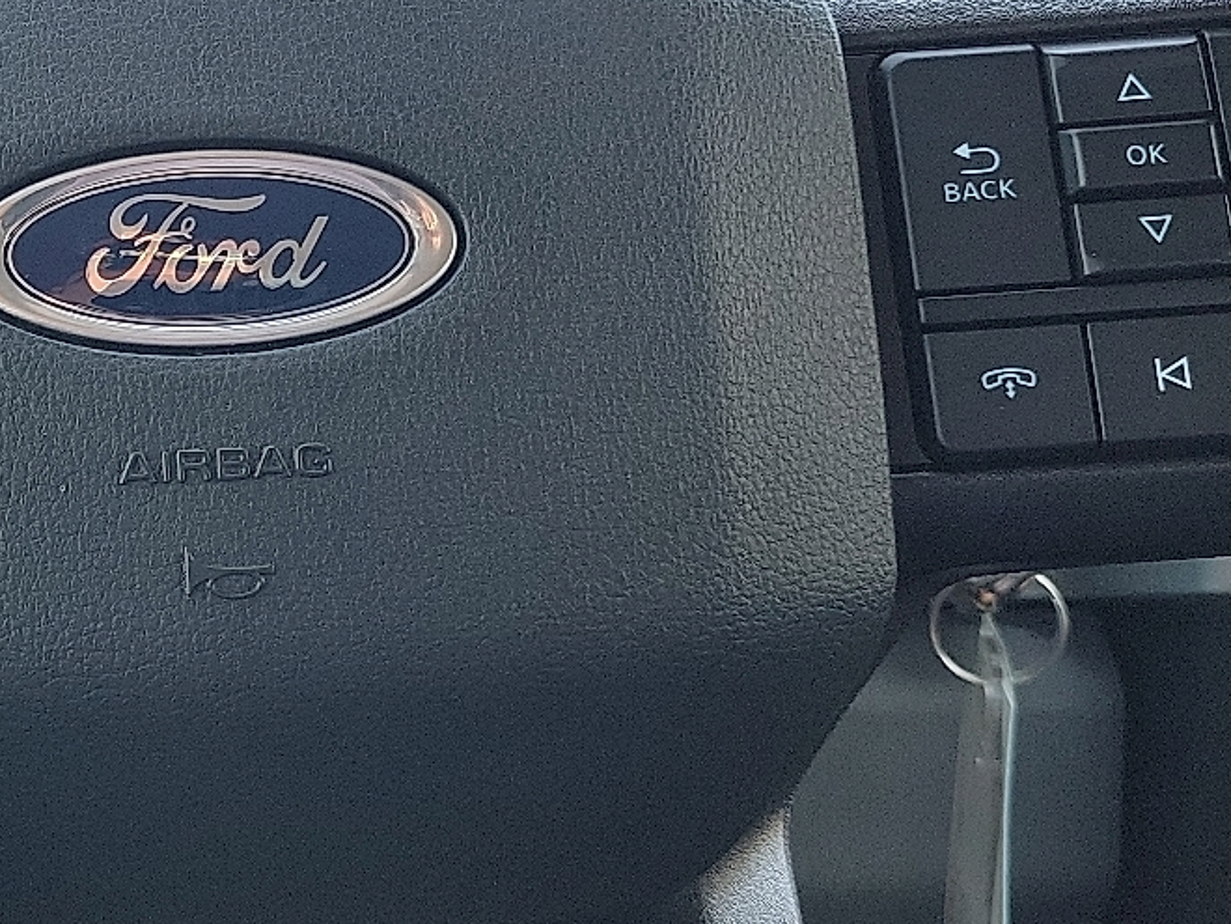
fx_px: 2240
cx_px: 159
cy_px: 121
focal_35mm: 63
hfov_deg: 29.6
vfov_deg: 22.8
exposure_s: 1/59.2
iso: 76
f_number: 1.8
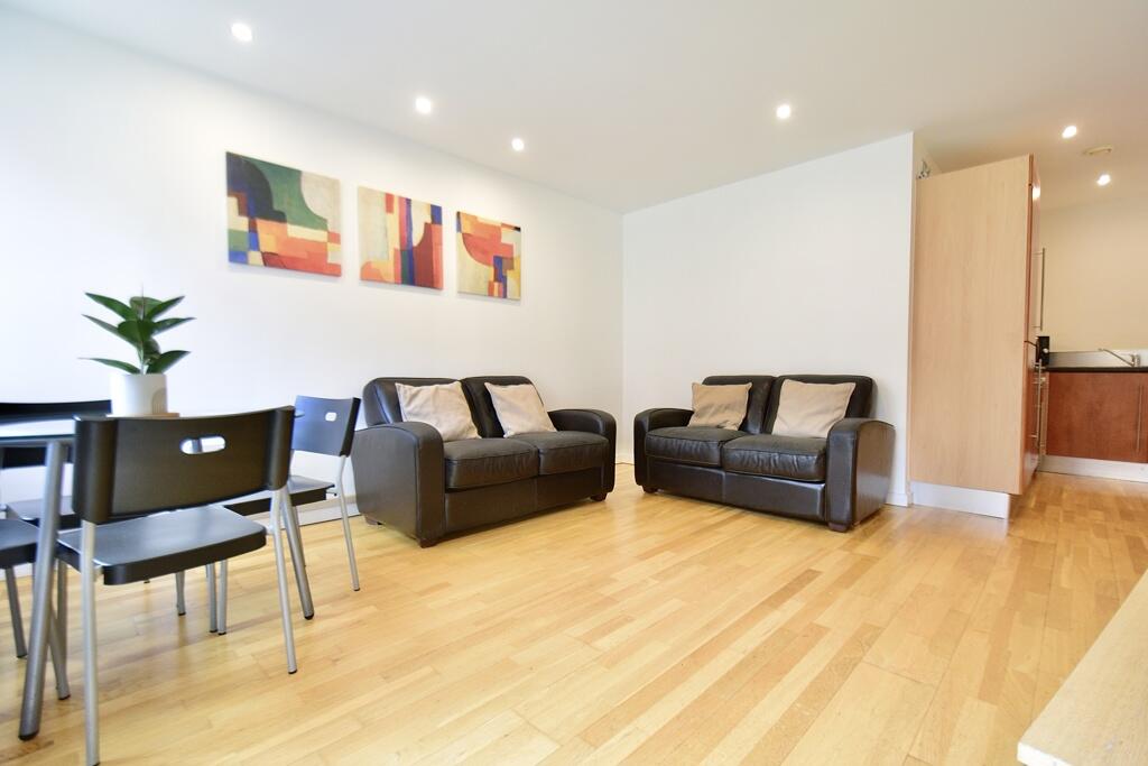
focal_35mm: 15
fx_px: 478
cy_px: 383
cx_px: 574
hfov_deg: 100.4
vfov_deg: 77.3
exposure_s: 1/60
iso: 800
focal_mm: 10
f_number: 3.5
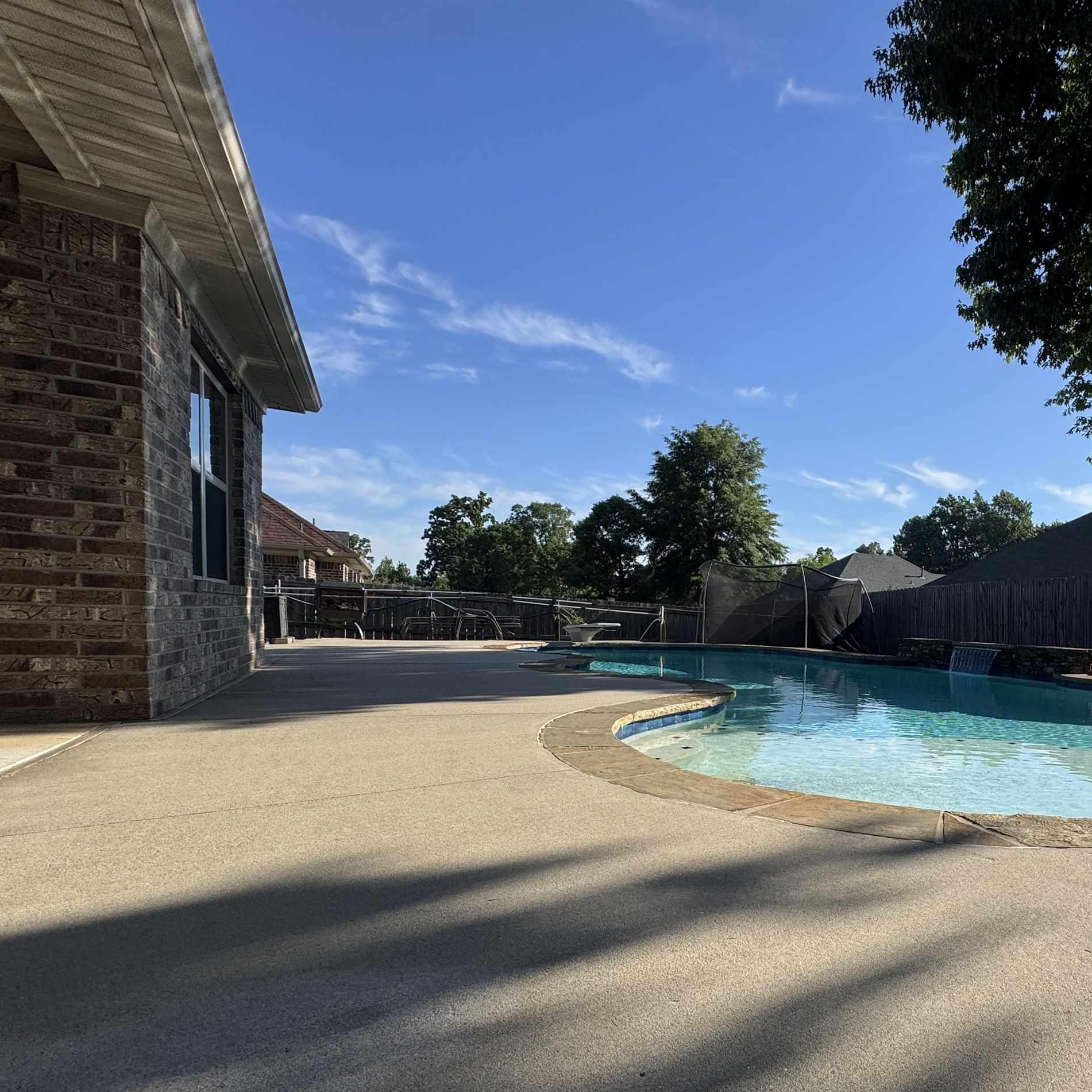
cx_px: 869
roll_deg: -2.3
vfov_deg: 73.9
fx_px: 714
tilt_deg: -3.6
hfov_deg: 67.9
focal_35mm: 20
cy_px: 661
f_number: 2.2
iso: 40
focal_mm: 2.22
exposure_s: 1/1709
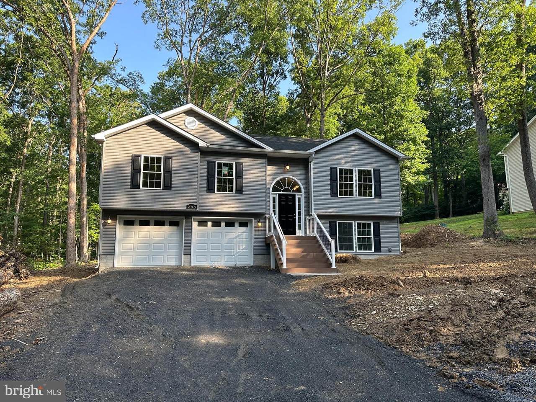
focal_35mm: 24
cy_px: 201
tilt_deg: +8.5
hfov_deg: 71.6
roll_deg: -0.4
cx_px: 268
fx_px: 372
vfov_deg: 56.8
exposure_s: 1/458
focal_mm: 6.86
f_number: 1.78
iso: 80
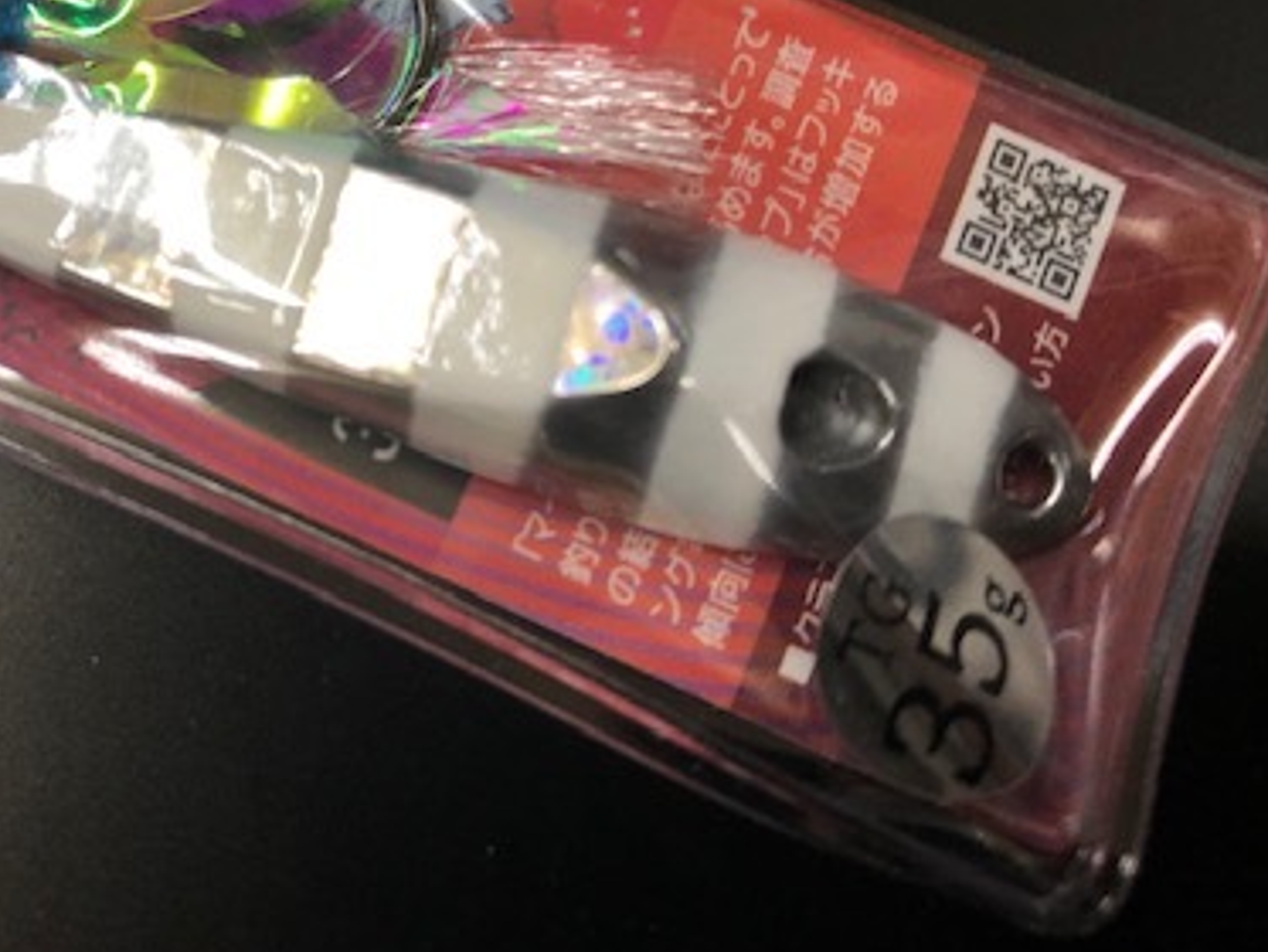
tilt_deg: -76.9
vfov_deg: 29.5
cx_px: 269
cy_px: 180
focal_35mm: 48
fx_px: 1759
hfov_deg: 38.3
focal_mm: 3.99
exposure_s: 1/30
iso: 32
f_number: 1.8
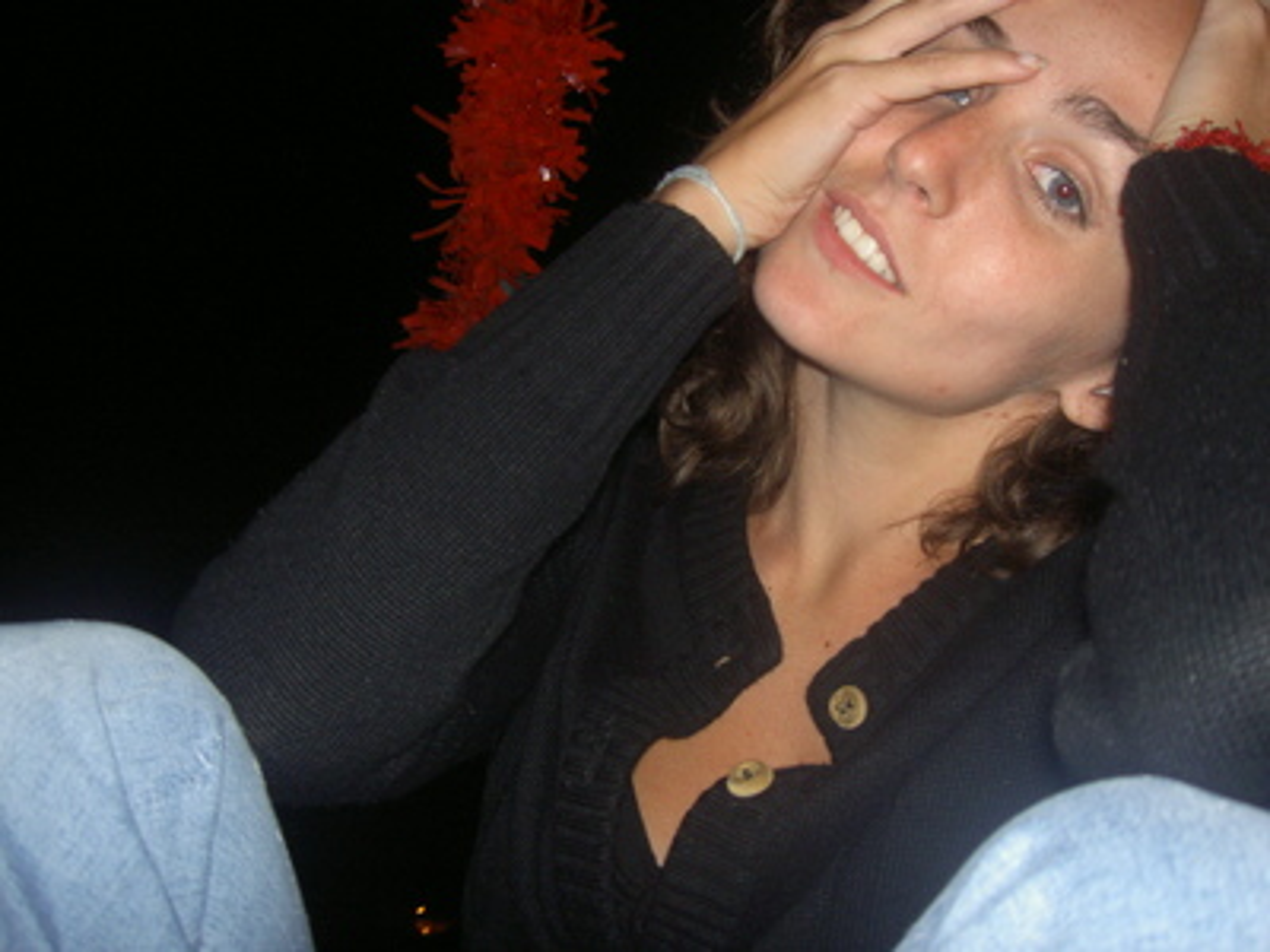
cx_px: 635
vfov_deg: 36.8
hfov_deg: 47.9
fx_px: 1431
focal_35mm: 39
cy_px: 476
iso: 200
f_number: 2.8
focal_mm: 8
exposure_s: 1/60
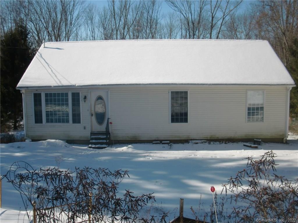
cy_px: 112
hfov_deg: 49.0
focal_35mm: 38
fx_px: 327
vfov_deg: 37.7
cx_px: 149
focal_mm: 6.66
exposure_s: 1/640
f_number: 3.9
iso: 64
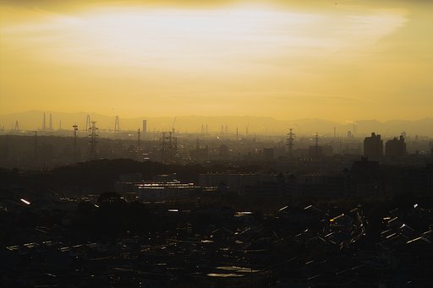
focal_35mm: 179
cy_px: 144
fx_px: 2152
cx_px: 216
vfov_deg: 7.7
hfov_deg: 11.5
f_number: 11
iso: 100
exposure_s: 1/180
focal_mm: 105
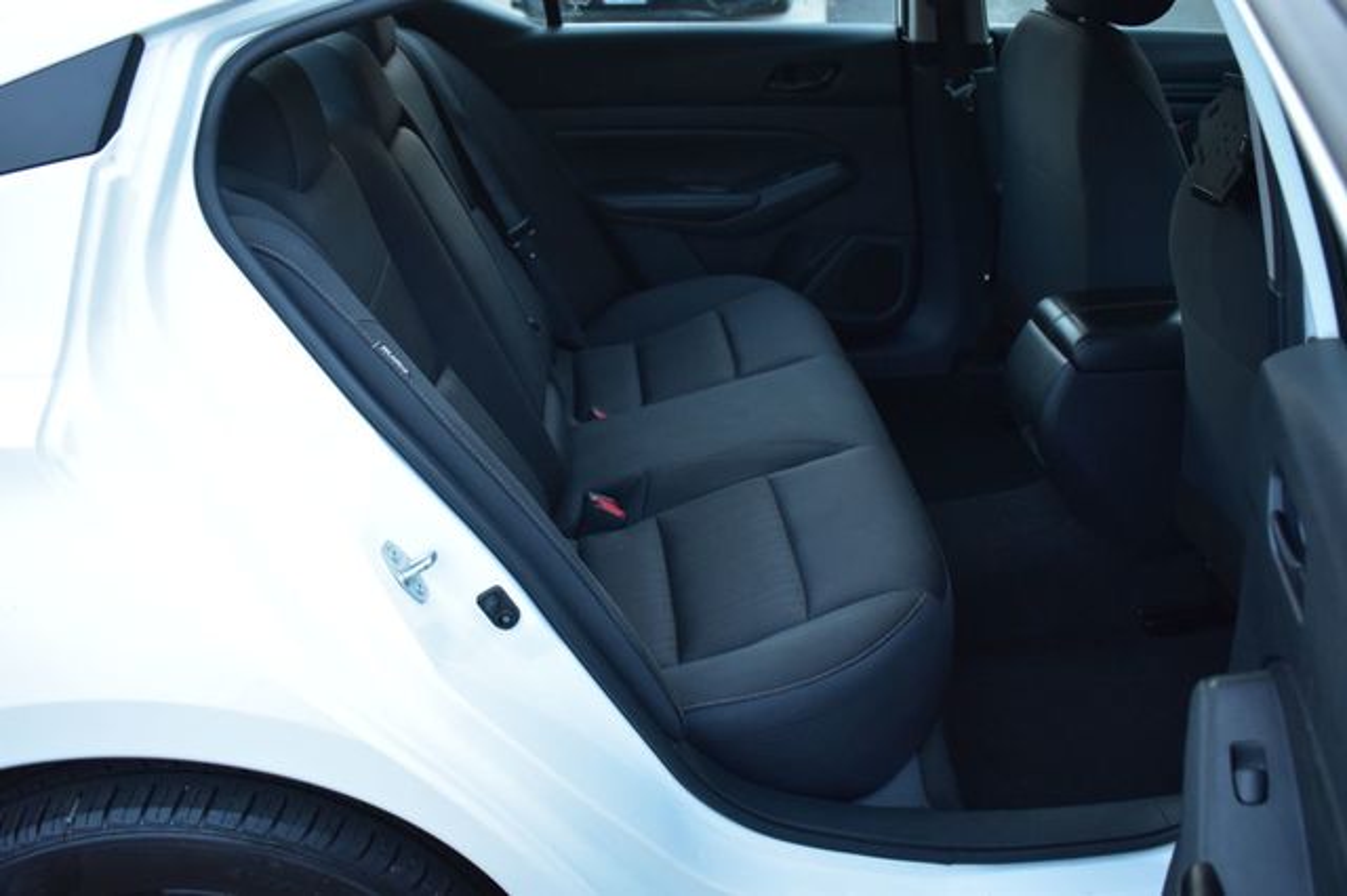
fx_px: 1346
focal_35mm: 36
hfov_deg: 53.2
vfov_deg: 36.8
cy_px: 448
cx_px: 674
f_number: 4.5
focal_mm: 24
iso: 1600
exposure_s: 1/15
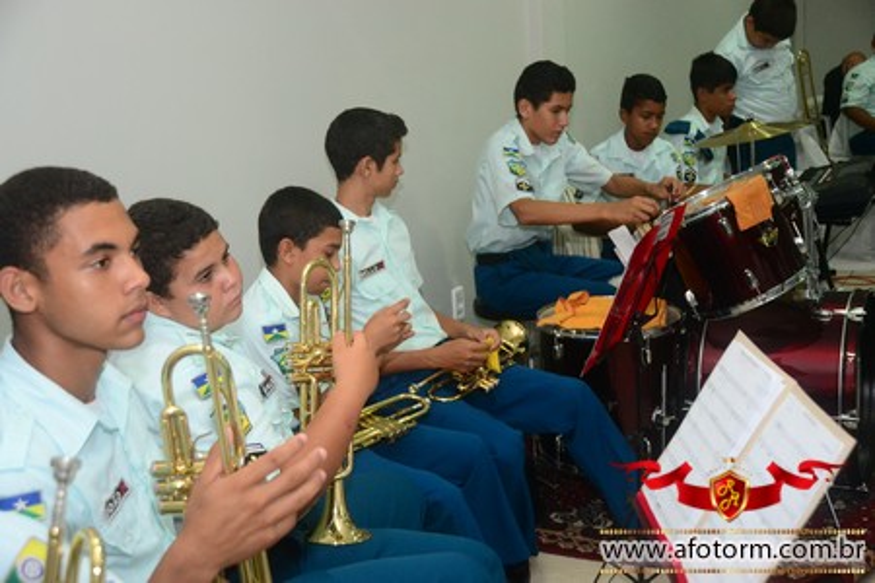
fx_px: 1167
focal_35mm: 48
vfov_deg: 28.1
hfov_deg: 41.1
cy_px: 292
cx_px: 438
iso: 1600
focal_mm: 32
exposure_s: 1/100
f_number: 4.2
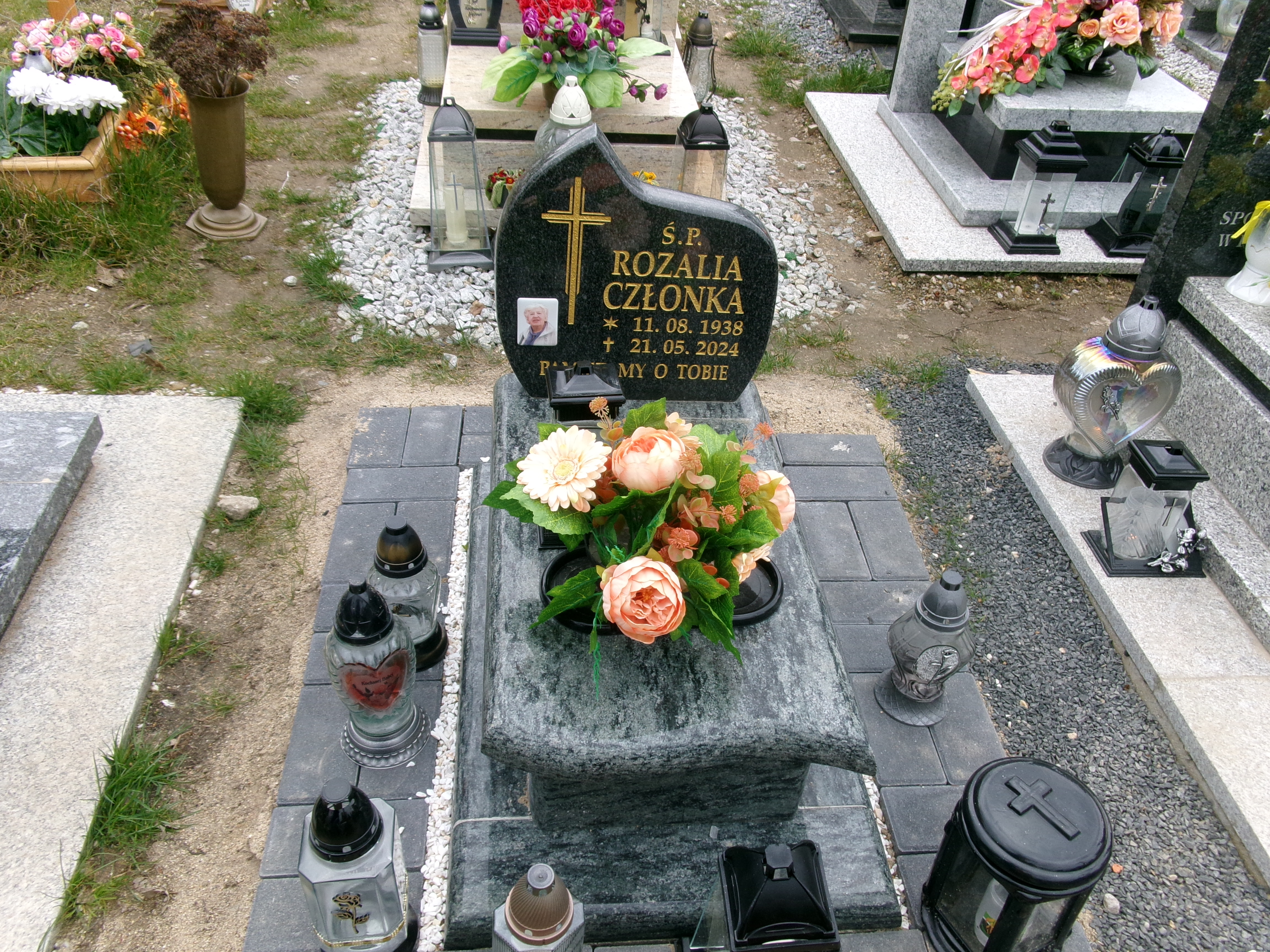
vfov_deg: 49.7
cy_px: 476
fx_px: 1027
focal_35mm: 28
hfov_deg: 63.4
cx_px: 635
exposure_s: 1/40
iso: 100
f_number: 10.8
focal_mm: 5.1
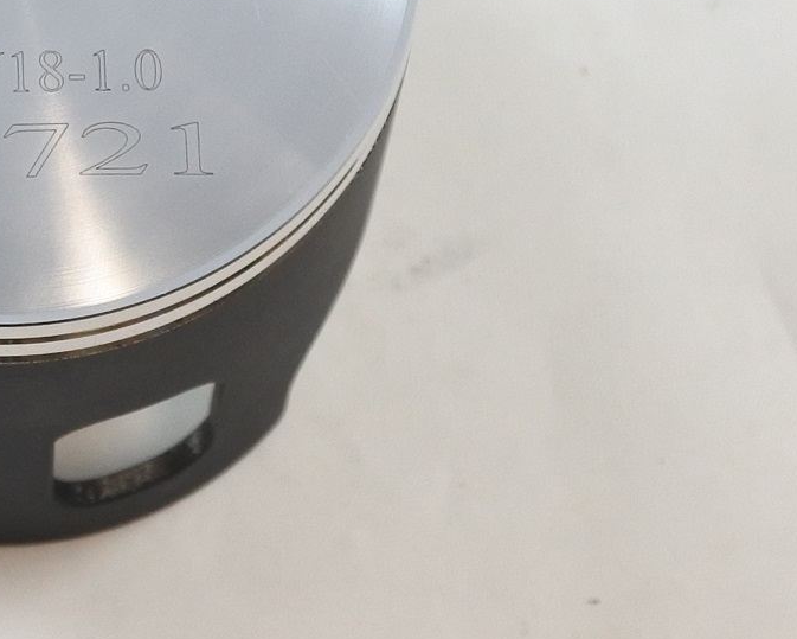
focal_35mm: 90
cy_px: 8
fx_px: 2124
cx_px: 6
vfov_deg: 16.7
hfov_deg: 20.6
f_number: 4
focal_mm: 13.4
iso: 400
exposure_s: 1/125
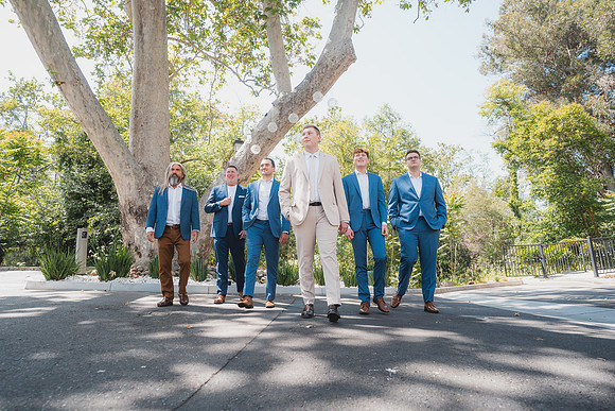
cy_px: 206
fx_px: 308
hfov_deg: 90.0
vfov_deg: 67.4
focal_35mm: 18
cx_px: 308
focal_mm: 18
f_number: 3.5
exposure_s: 1/200
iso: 200
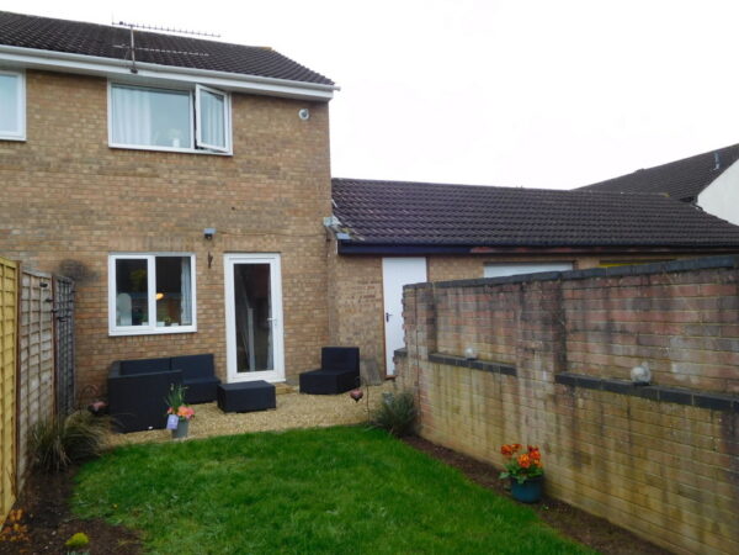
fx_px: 534
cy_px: 278
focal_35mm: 25
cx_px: 370
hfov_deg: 69.4
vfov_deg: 54.9
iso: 125
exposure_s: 1/125
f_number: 3.4
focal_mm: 4.5
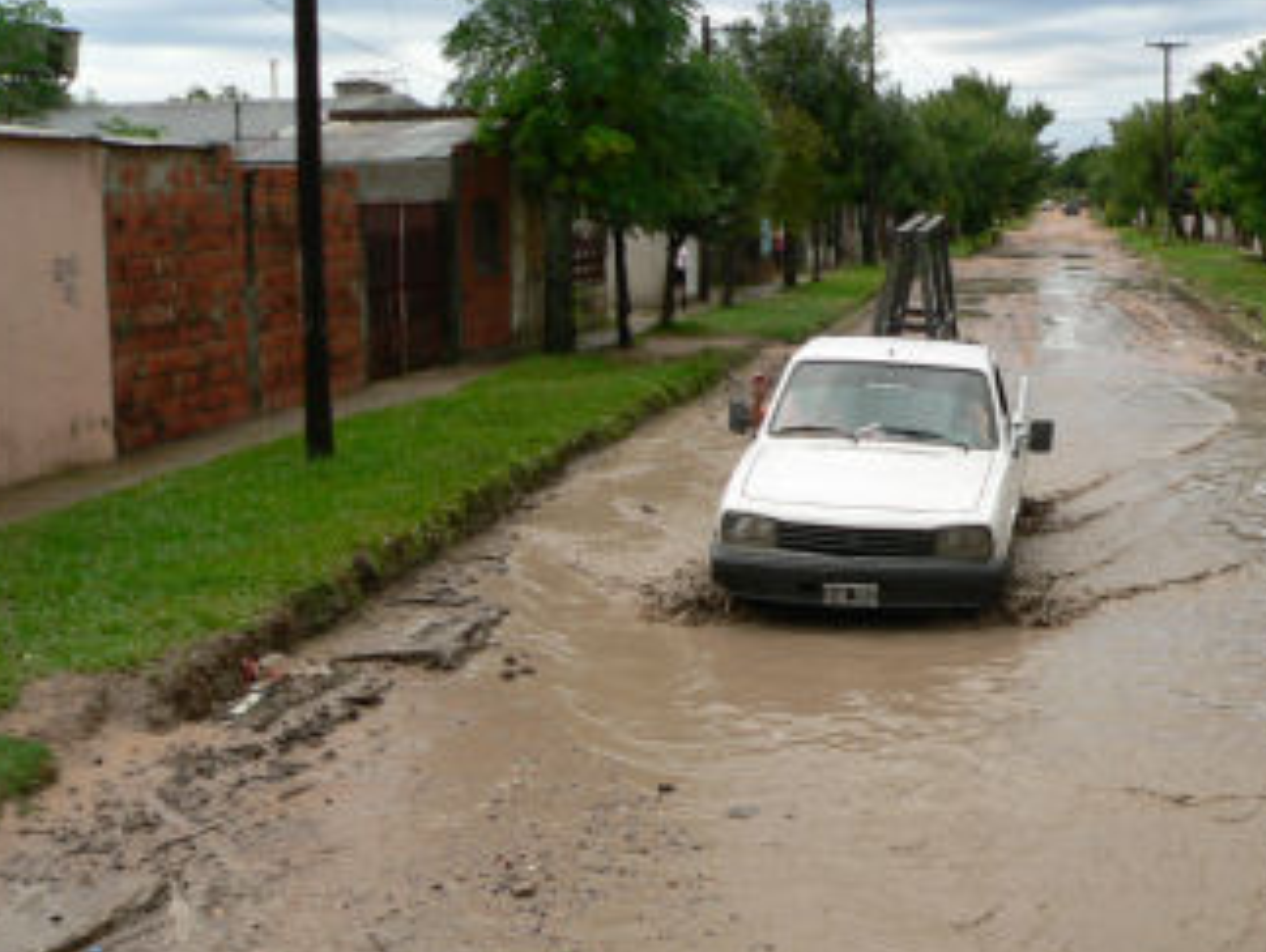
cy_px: 452
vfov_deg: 36.9
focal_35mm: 39
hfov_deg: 47.8
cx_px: 662
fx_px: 1428
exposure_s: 1/100
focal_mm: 6
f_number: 2.8
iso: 80
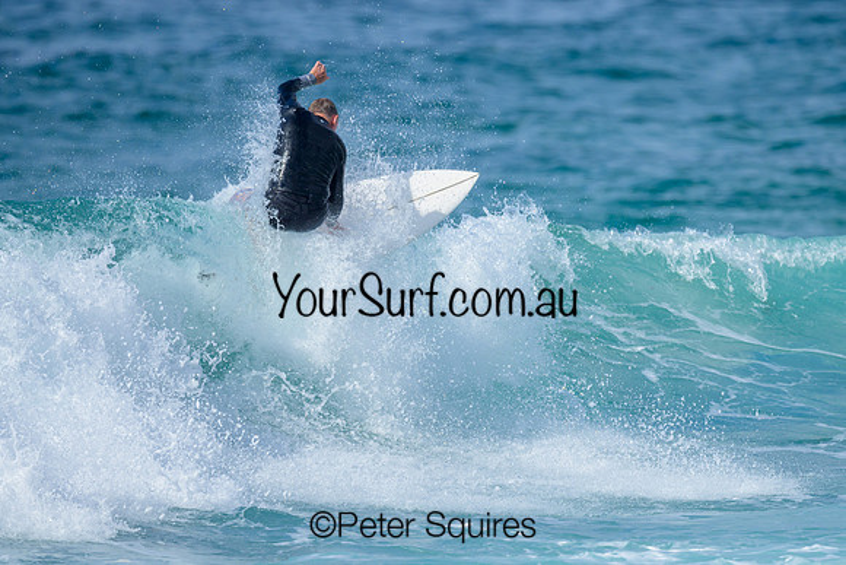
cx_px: 478
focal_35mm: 1093
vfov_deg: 1.3
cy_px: 273
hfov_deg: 1.9
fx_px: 25684
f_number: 6.3
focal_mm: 800
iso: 220
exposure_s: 1/2000
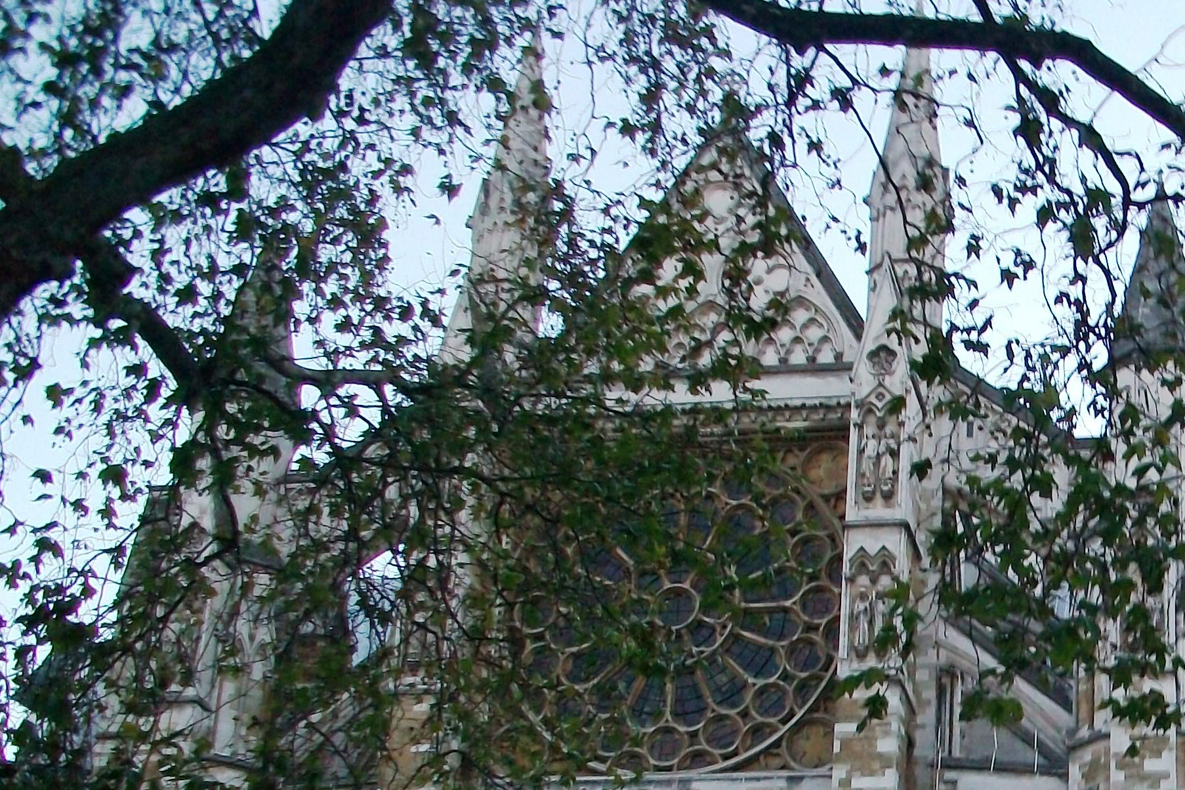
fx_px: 2238
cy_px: 711
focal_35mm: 68
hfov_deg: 28.2
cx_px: 1134
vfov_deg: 19.6
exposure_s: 1/60
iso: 120
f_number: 2.8
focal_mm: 5.7
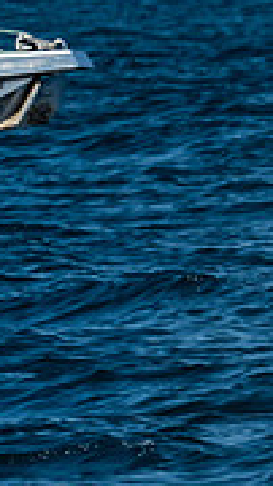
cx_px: -379
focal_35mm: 1118
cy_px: -85
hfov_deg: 1.1
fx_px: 14415
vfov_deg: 1.9
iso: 160
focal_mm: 200
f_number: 6.3
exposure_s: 1/500
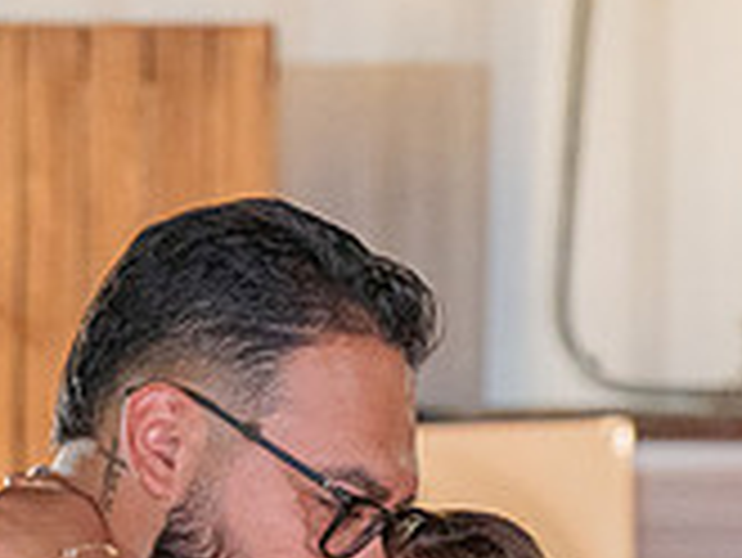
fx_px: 7508
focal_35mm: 350
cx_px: 213
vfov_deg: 4.2
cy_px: 824
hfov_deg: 5.7
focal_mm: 92
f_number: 4
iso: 3200
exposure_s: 1/250
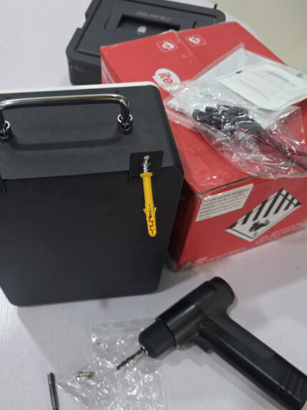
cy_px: 220
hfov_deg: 47.8
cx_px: 118
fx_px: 343
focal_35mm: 29
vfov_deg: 61.6
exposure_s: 1/100
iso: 320
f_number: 1.7
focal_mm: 6.3
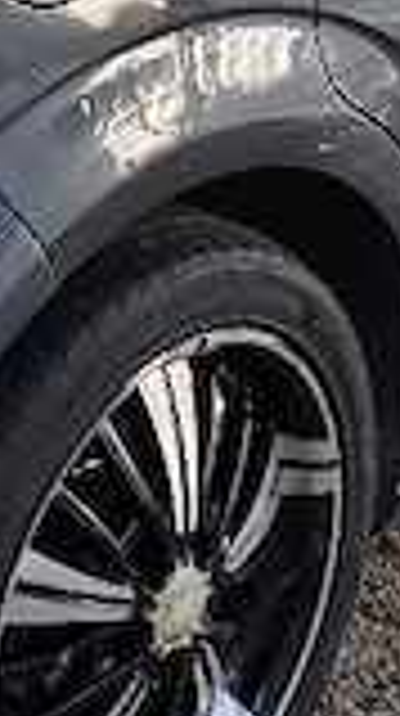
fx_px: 2385
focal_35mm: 126
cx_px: -22
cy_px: -189
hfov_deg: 9.5
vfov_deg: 16.2
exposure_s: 1/182
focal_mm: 6.3
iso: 80
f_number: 1.7
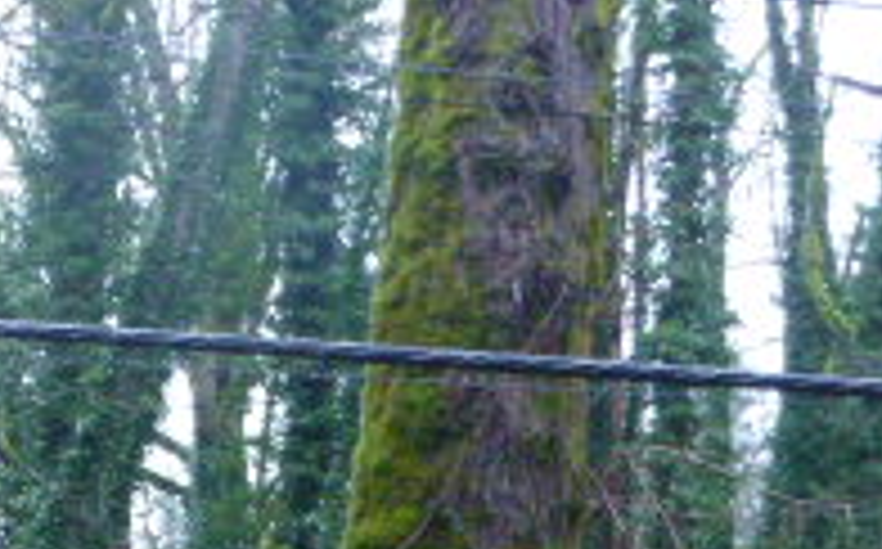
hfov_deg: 19.9
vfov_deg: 12.1
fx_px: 2497
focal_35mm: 104
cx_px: 248
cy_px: 752
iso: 800
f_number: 3.6
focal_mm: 5.4
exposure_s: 1/40
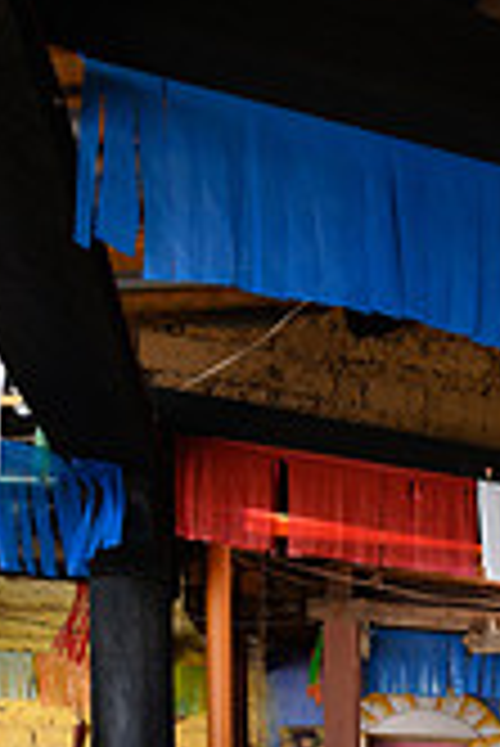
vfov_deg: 39.0
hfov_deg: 31.6
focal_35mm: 38
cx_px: 532
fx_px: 790
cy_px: 868
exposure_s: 1/80
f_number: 5
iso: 320
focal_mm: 14
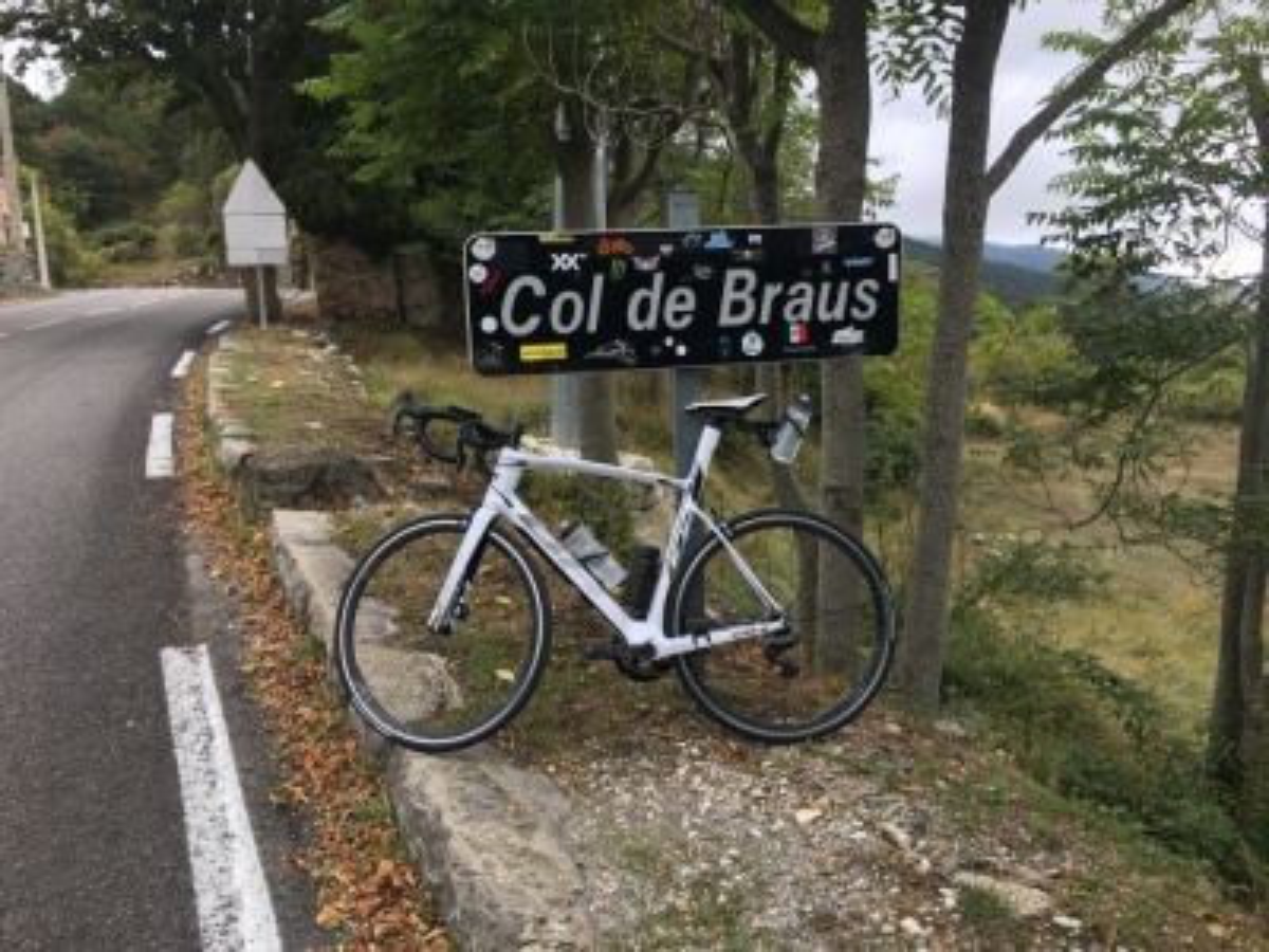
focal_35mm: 29
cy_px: 476
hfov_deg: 61.7
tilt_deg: -9.4
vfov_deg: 48.2
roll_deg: +1.0
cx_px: 634
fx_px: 1063
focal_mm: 4.15
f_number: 2.2
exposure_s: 1/100
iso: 32
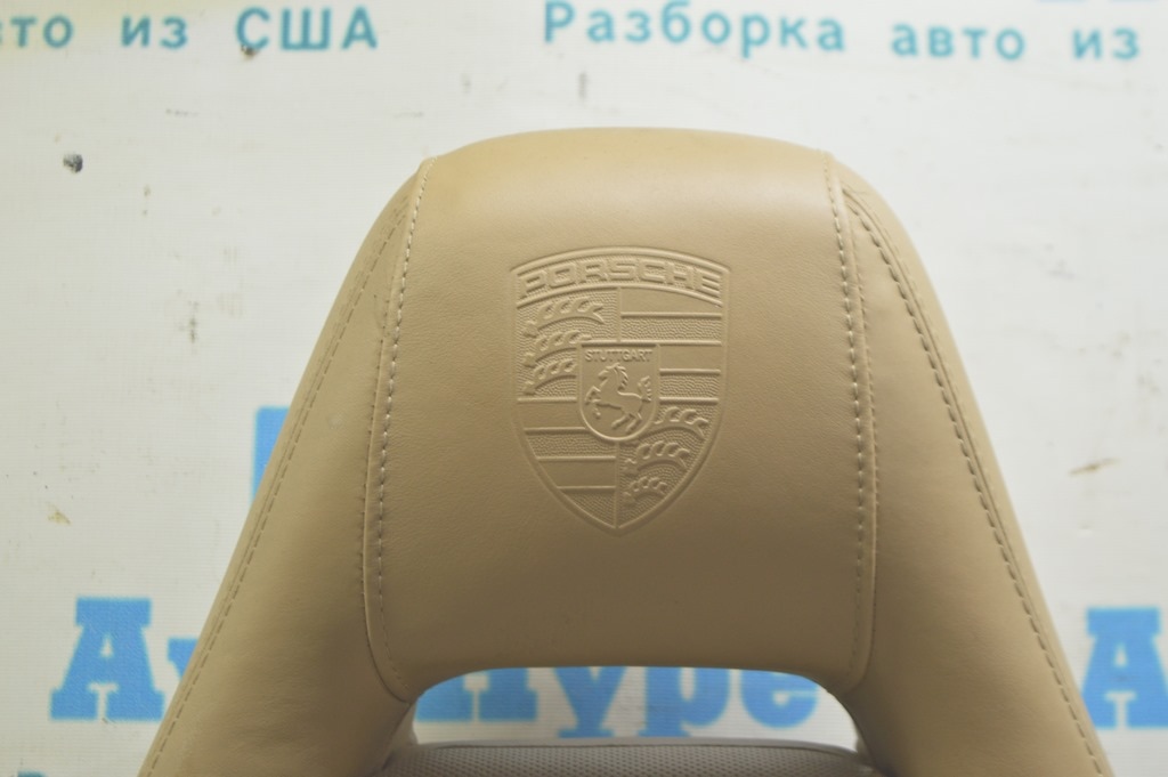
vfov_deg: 16.5
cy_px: 388
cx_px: 584
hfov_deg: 24.6
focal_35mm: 82
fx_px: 2674
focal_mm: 55
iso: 400
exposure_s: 1/20
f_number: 5.6
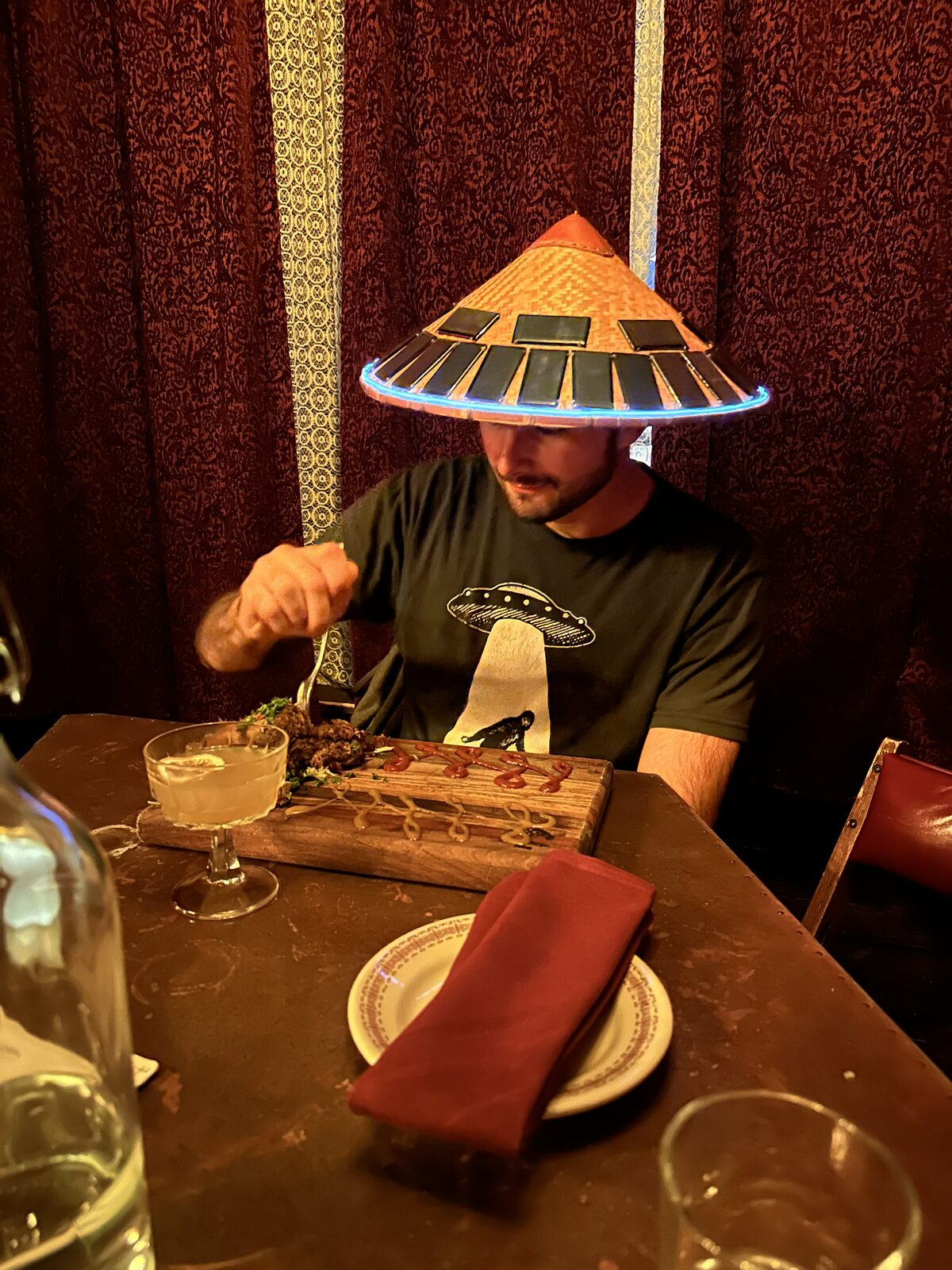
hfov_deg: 56.8
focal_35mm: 24
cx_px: 476
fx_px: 880
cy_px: 635
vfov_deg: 71.6
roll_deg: -1.4
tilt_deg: -12.6
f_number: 1.78
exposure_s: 1/15
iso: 4000
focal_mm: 6.86
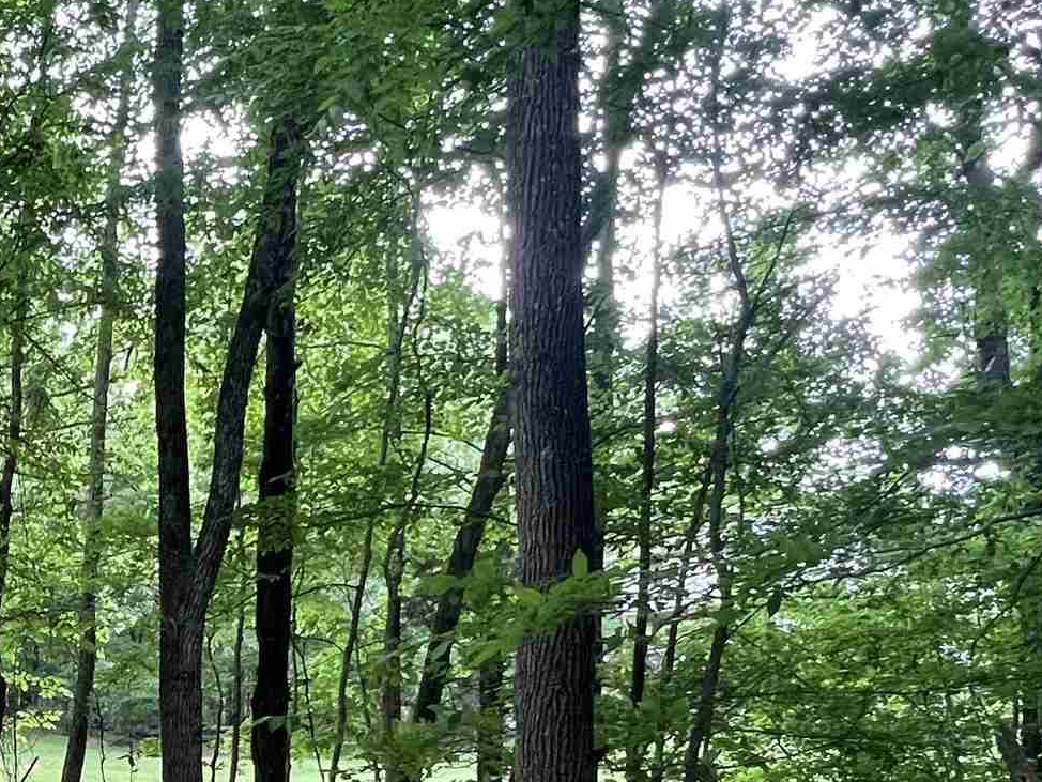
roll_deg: +1.4
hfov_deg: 39.0
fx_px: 1234
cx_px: -59
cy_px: 816
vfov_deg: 31.9
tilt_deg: -3.1
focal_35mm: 41
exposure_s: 1/79
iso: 250
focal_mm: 1.57
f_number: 1.8
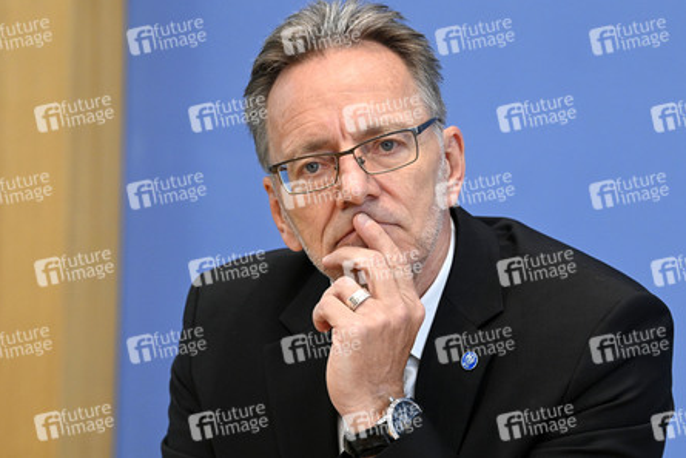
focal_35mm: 172
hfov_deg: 11.9
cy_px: 230
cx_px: 341
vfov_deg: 8.0
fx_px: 3278
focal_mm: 170
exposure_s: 1/500
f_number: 6.3
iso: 5000
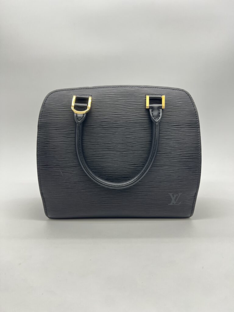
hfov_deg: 53.1
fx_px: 234
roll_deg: -0.1
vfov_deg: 67.3
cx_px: 117
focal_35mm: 26
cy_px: 156
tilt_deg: -11.6
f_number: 1.5
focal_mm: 5.7
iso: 40
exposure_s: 1/100
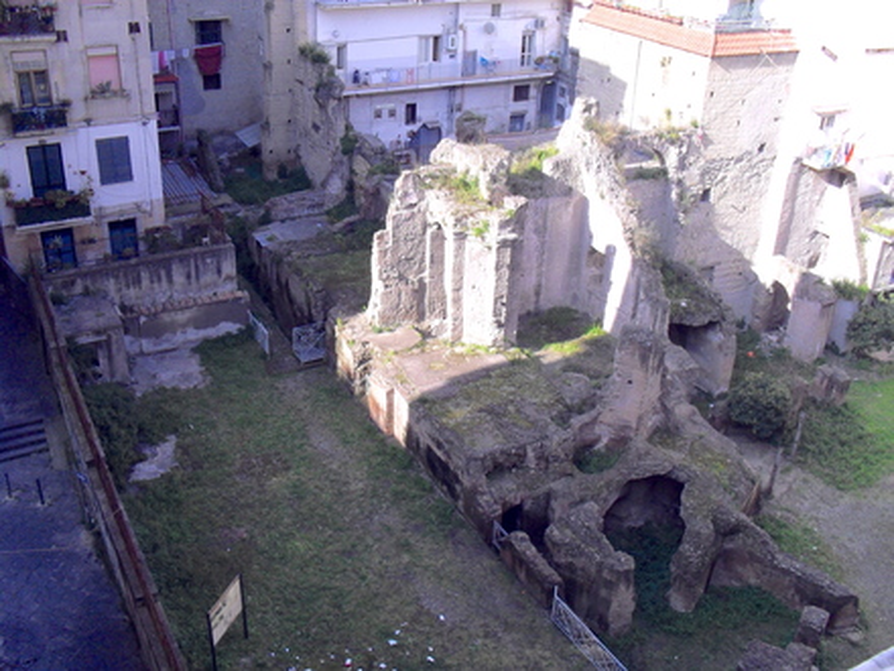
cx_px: 447
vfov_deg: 40.7
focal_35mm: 35
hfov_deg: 52.6
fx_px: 904
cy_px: 336
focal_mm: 6.3
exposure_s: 1/500
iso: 100
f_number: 3.2
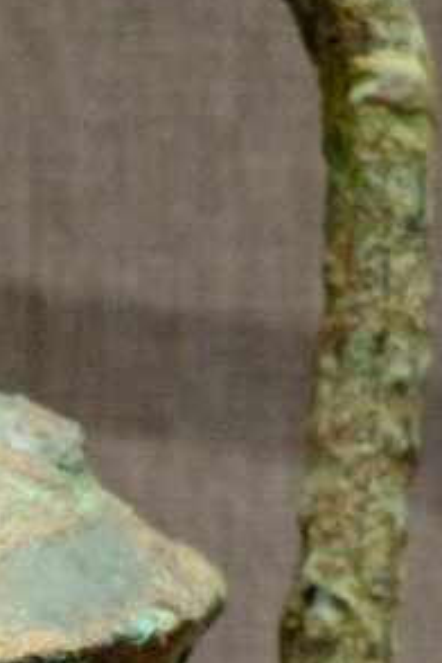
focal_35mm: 261
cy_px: 1306
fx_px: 4806
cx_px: -548
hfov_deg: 5.1
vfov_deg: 7.6
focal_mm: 26
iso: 2500
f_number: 2.8
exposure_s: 1/40
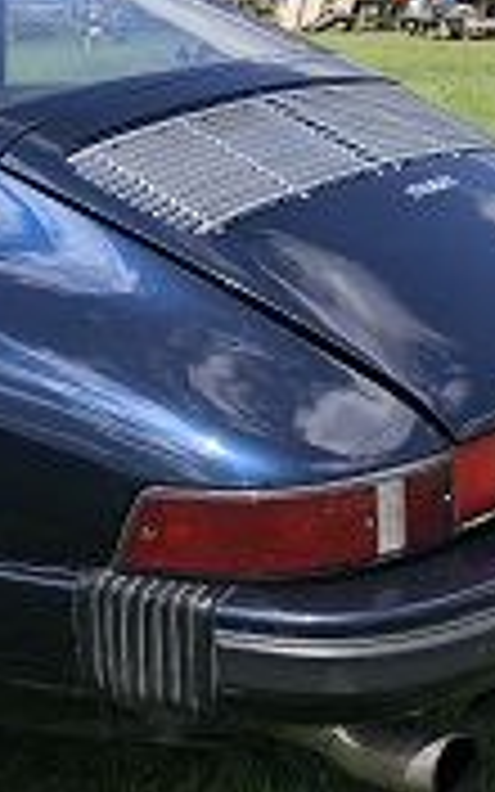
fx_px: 1748
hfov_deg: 15.4
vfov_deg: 25.5
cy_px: 454
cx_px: -122
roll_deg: +2.7
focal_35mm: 81
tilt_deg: -14.8
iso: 20
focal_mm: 3.99
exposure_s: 1/759
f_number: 1.8
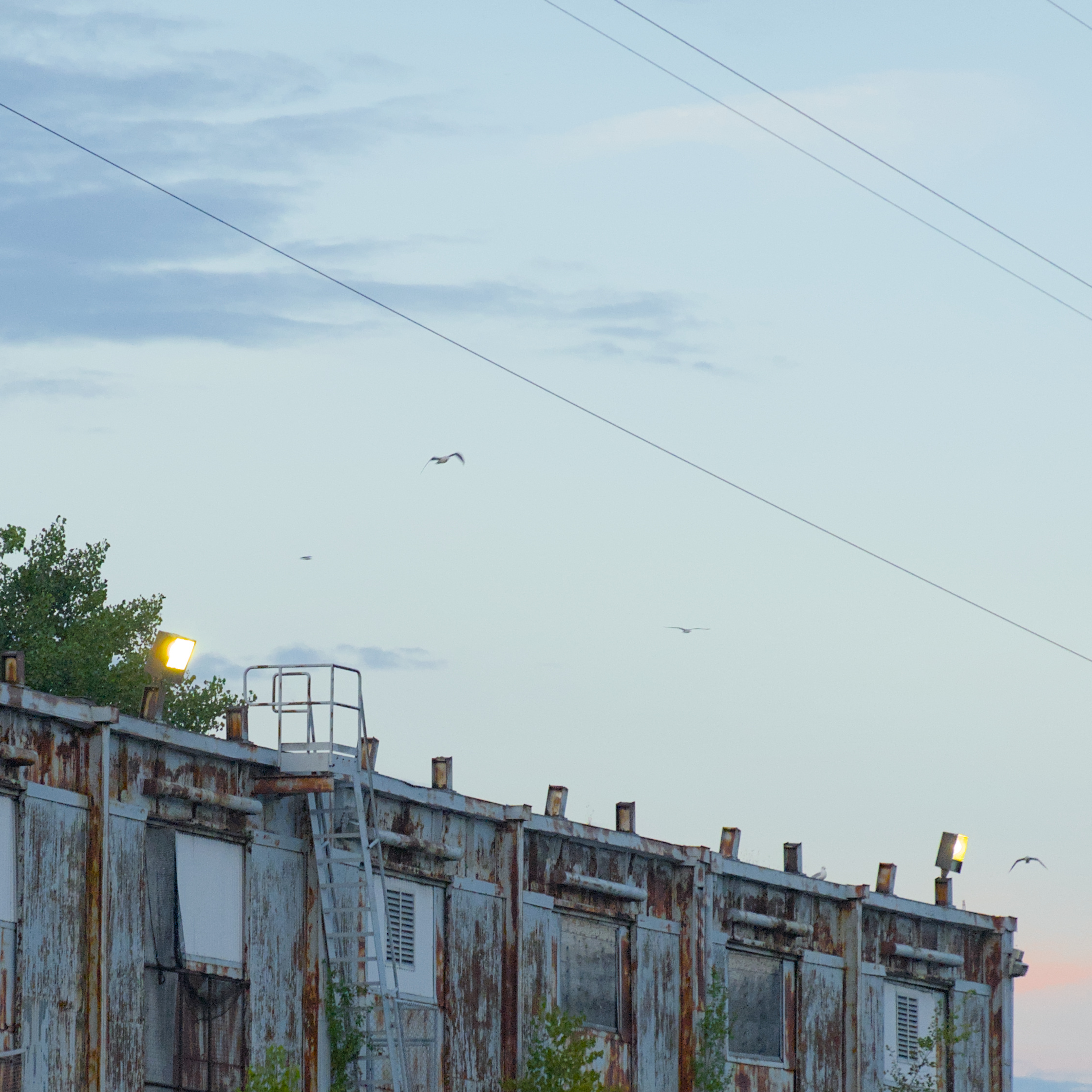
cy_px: 877
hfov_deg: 6.4
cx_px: 319
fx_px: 9815
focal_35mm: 275
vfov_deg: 6.4
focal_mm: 47.86
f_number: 4.5
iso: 320
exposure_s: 1/160
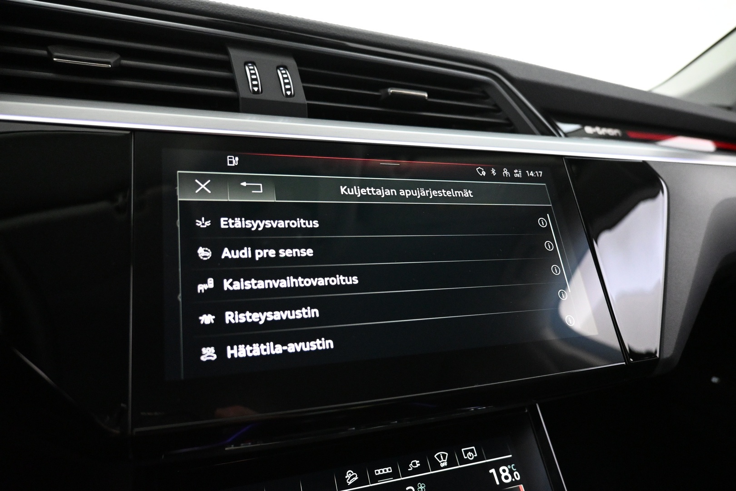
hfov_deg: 73.7
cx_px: 368
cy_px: 246
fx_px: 491
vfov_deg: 53.1
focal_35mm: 24
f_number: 3.5
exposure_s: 1/50
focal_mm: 16
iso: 4000
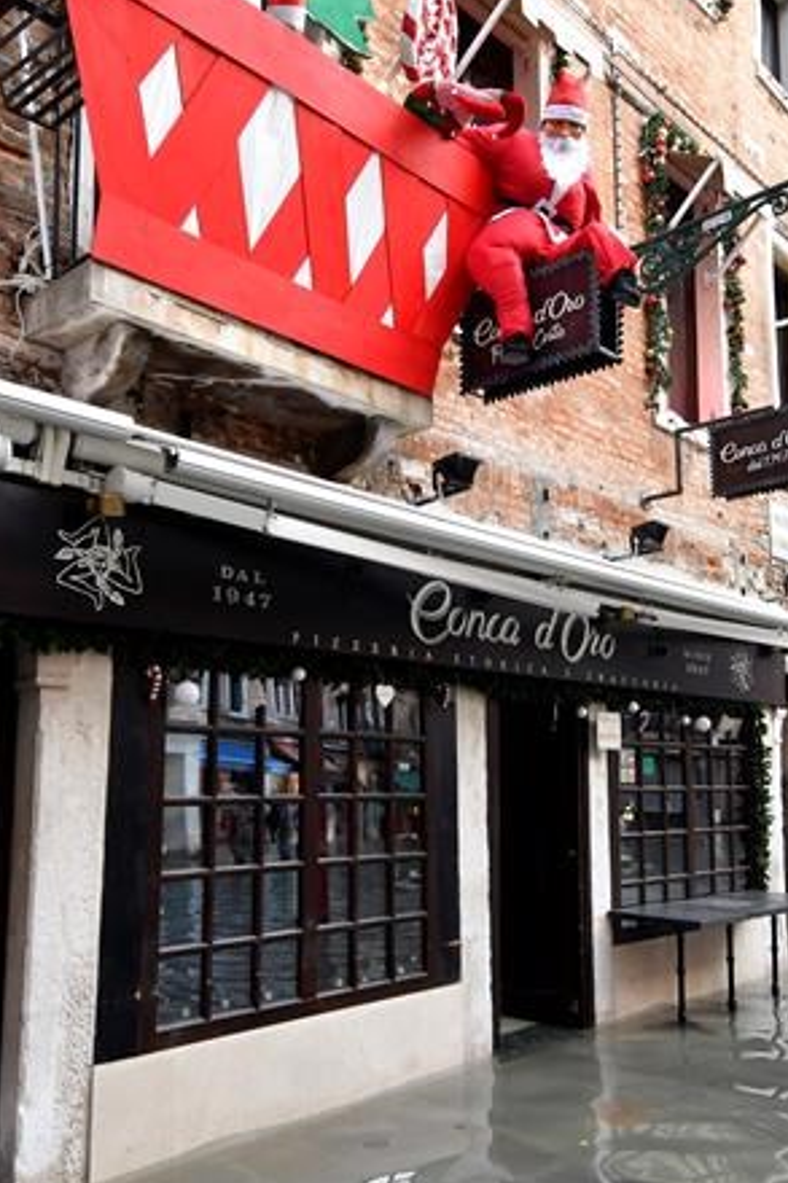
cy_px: 669
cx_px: 429
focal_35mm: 31
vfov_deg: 60.1
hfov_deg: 42.3
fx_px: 1019
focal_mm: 14
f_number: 5.6
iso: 400
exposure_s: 1/125
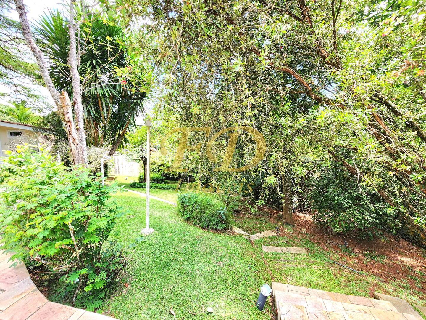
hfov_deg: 106.2
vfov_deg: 89.9
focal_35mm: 13
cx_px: 213
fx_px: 160
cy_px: 160
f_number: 2.2
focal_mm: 2.2
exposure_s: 1/120
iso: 80
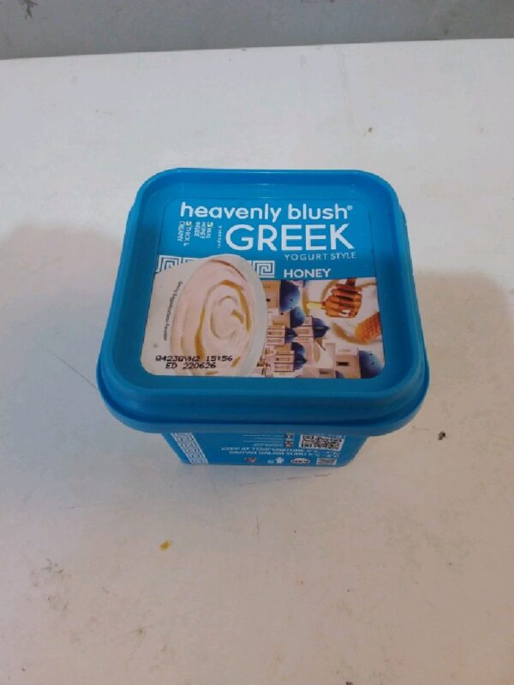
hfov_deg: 51.4
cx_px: 257
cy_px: 342
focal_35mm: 27
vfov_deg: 65.3
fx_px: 535
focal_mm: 2.91
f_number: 1.9
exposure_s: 1/20
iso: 93
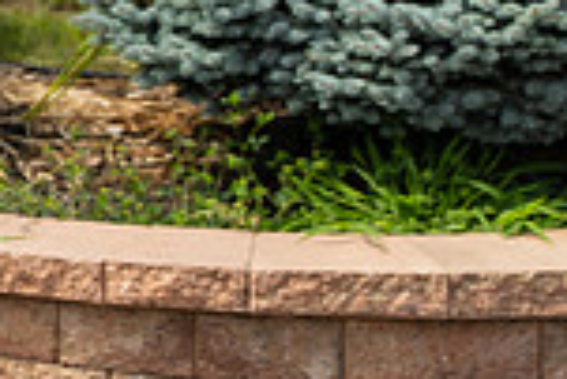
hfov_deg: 14.4
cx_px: -424
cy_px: -58
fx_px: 2002
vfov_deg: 10.7
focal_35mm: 127
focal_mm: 33
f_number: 2.8
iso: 125
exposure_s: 1/1250
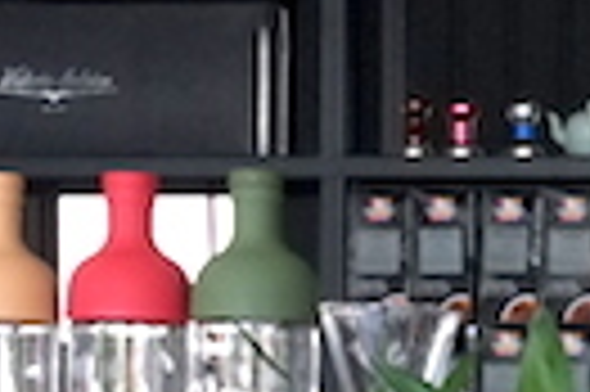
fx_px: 4108
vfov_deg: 5.4
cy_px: 615
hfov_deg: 7.4
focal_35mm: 251
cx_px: 1702
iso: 2500
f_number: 11
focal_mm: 27
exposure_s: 1/60
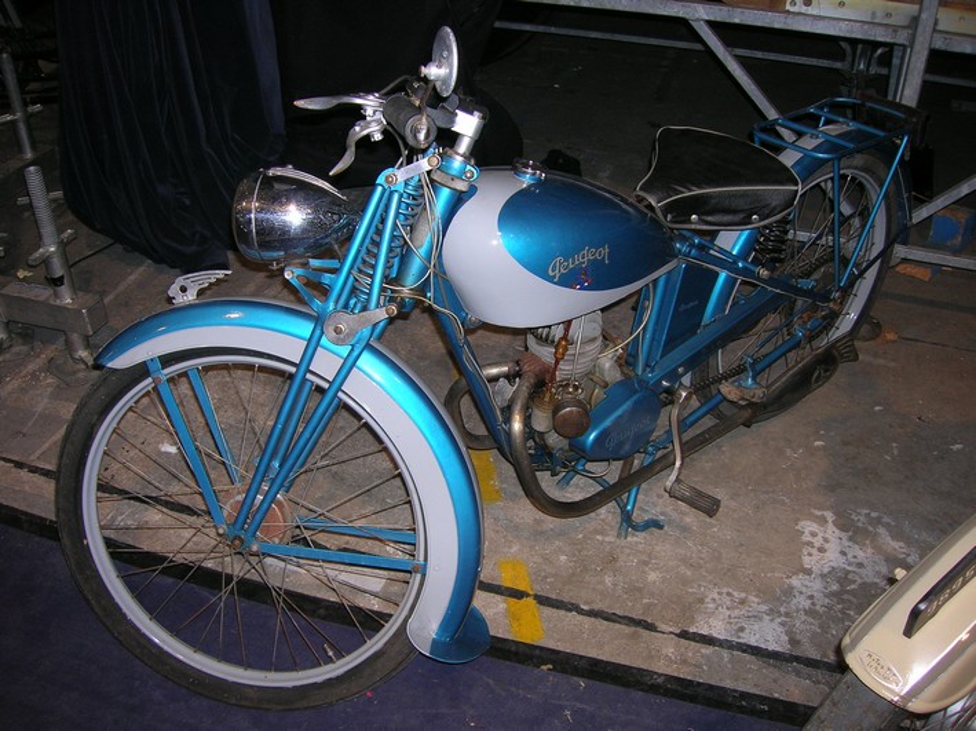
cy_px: 366
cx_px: 488
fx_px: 958
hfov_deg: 54.0
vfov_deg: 41.8
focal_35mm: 34
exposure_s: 1/60.1
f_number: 2.9
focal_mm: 5.7
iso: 67
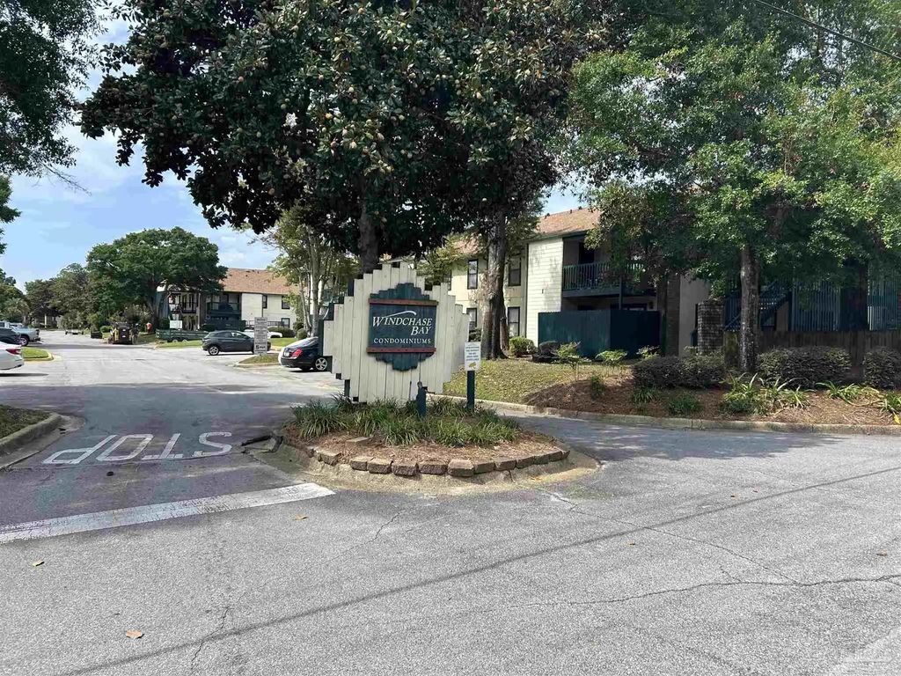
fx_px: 677
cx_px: 450
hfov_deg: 67.3
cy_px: 338
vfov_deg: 53.1
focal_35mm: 26
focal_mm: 5.7
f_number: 1.5
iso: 50
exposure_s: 1/2299
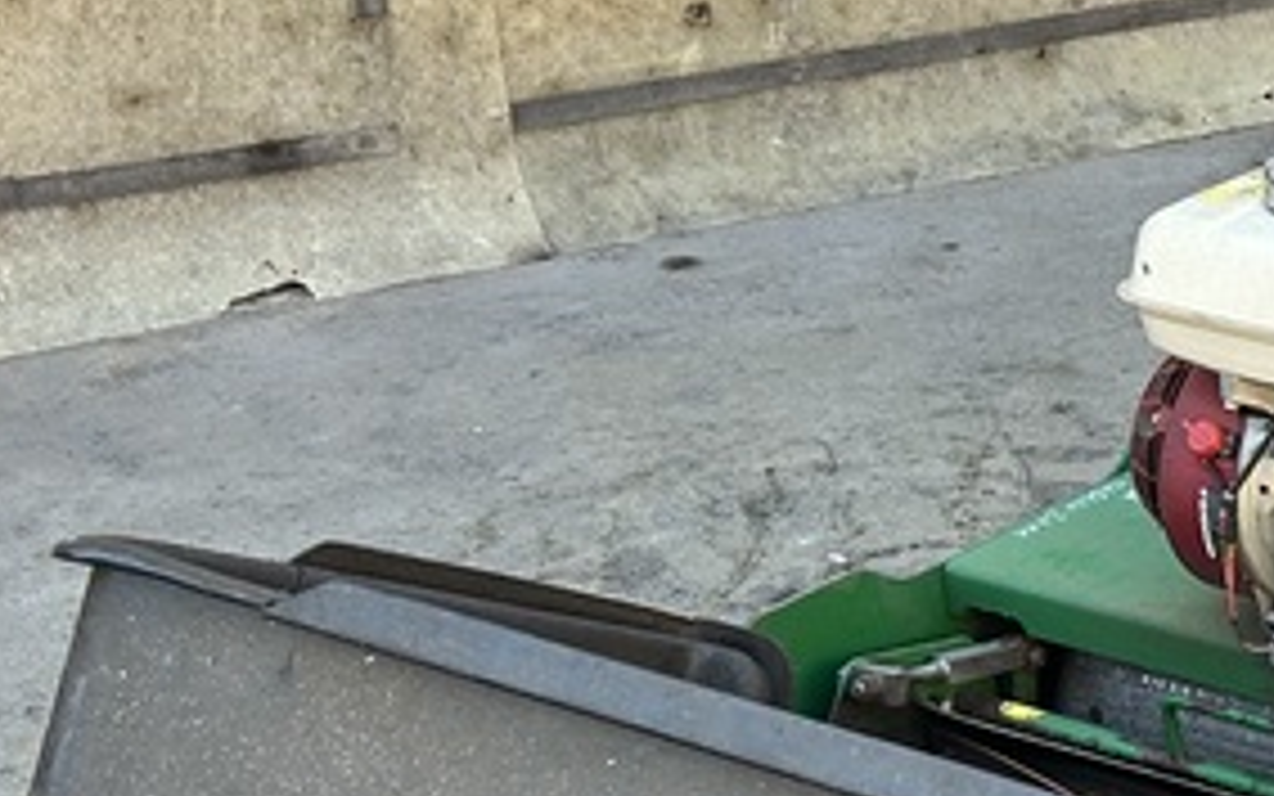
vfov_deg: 13.3
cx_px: 1850
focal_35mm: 98
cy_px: 567
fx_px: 3403
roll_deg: -1.9
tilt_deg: -23.7
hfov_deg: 18.9
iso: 40
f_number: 1.5
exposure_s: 1/260
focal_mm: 5.7
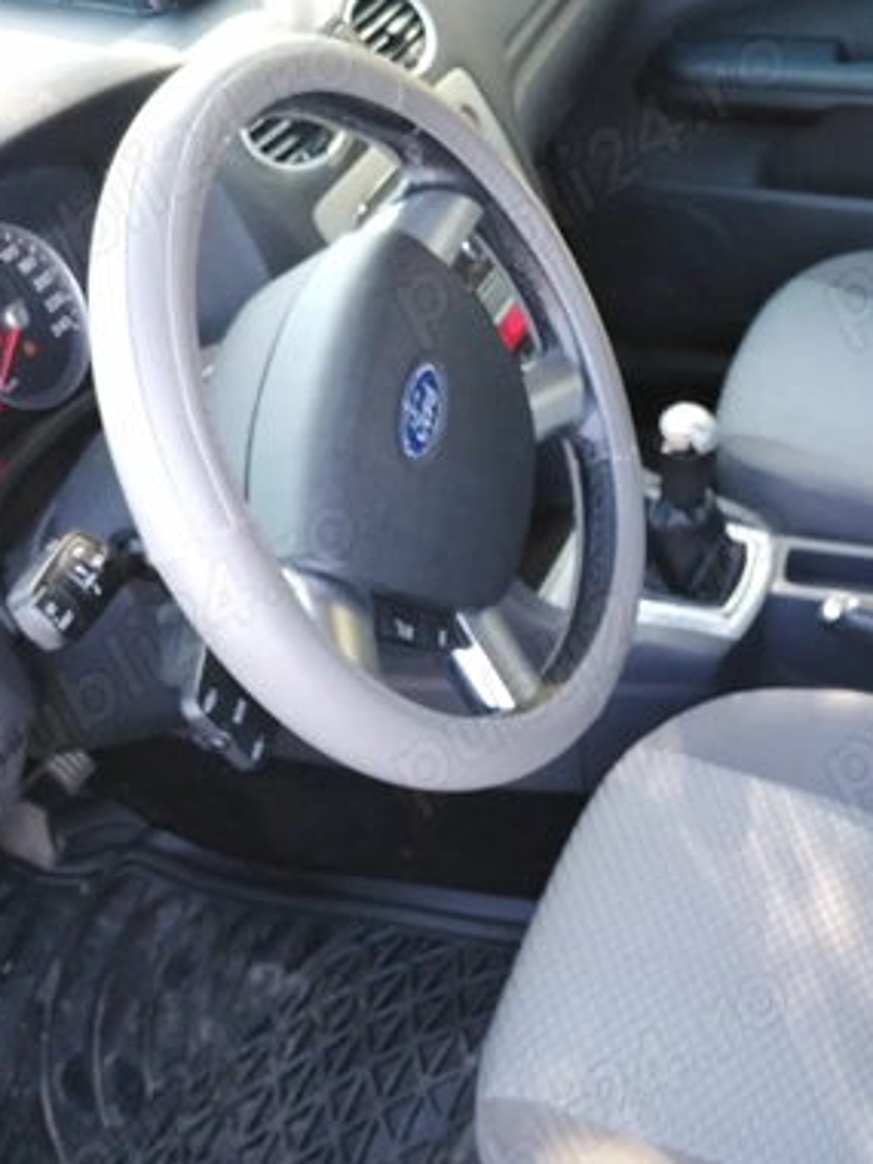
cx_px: 803
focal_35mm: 41
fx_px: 1379
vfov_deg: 45.6
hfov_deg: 33.1
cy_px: 683
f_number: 1.8
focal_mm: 3.62
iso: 229
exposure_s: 1/30
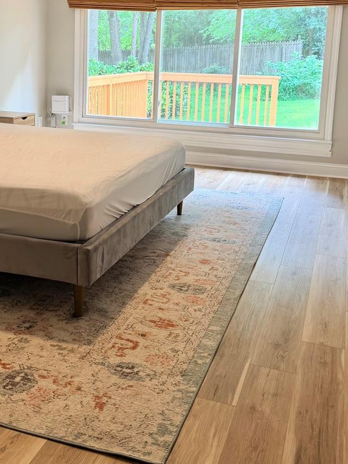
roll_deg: -0.8
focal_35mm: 45
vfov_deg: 41.4
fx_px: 603
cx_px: 99
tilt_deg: -10.5
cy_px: 147
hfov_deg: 31.7
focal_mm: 6.76
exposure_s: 1/60
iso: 100
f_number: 1.78
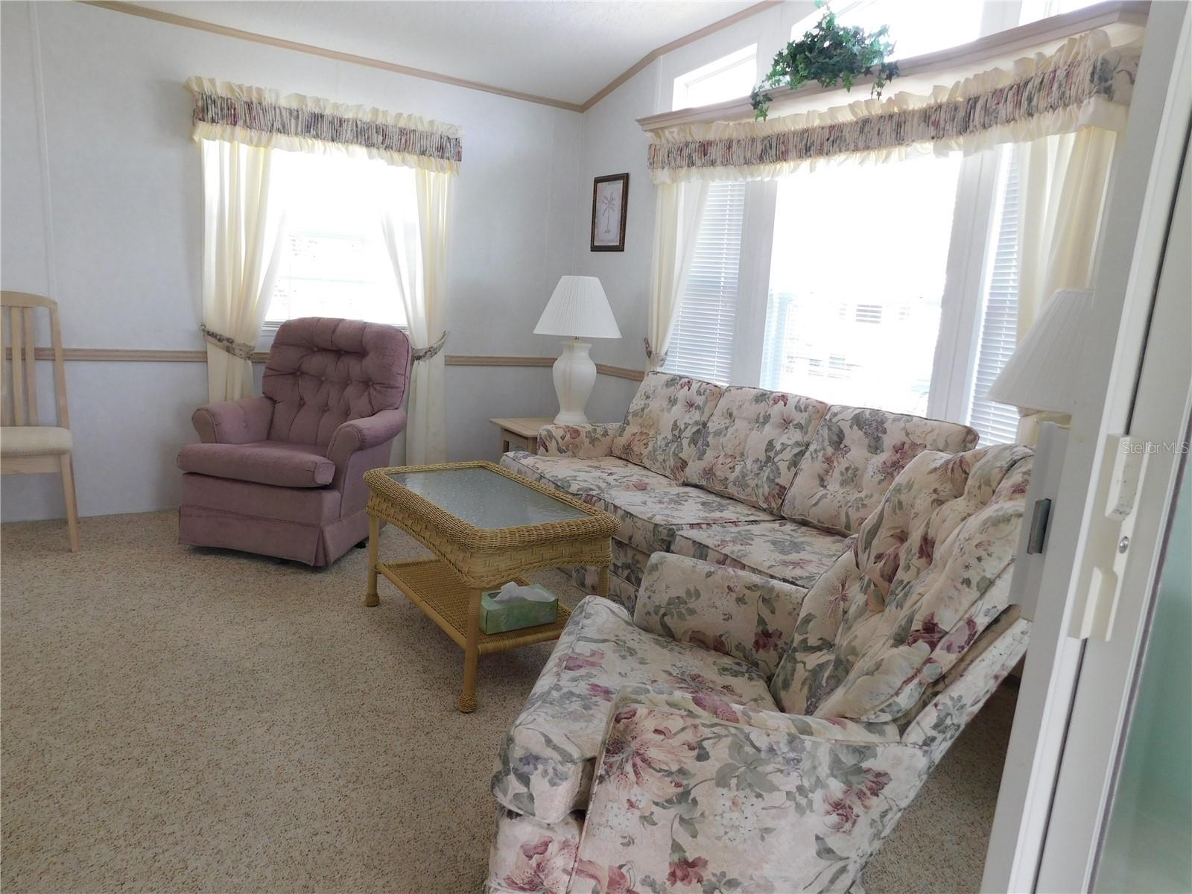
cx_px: 596
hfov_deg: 73.9
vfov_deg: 58.9
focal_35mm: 23
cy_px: 447
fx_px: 792
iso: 125
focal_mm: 4
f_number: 3
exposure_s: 1/40
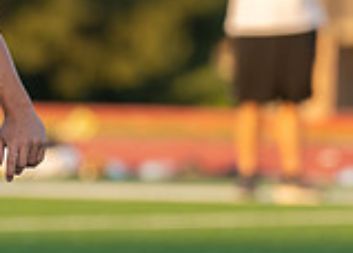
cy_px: 138
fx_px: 12307
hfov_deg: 1.6
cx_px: -61
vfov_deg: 1.2
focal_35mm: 1226
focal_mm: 200
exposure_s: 1/1250
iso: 320
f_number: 2.8
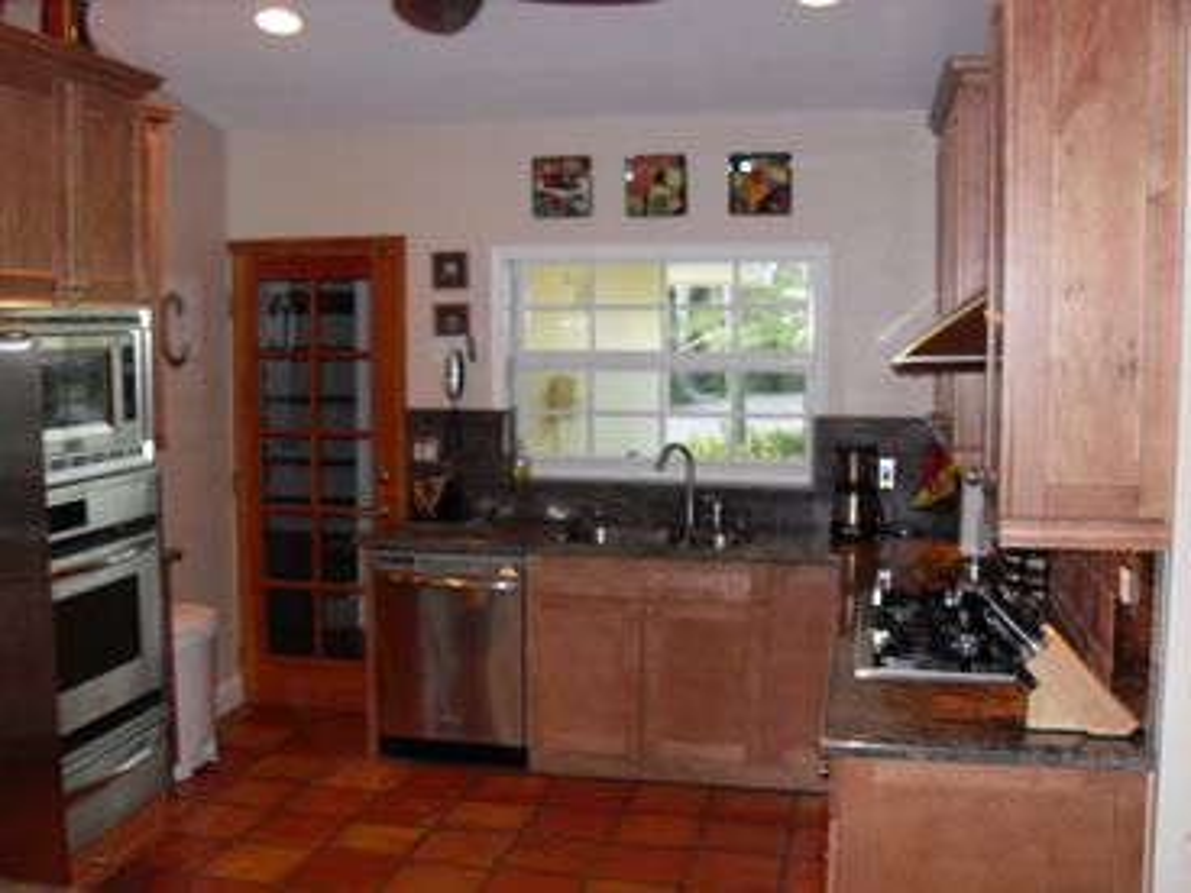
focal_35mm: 37
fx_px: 1273
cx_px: 596
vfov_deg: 38.7
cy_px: 446
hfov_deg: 50.1
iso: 120
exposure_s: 1/45
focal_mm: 6.3
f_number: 2.8
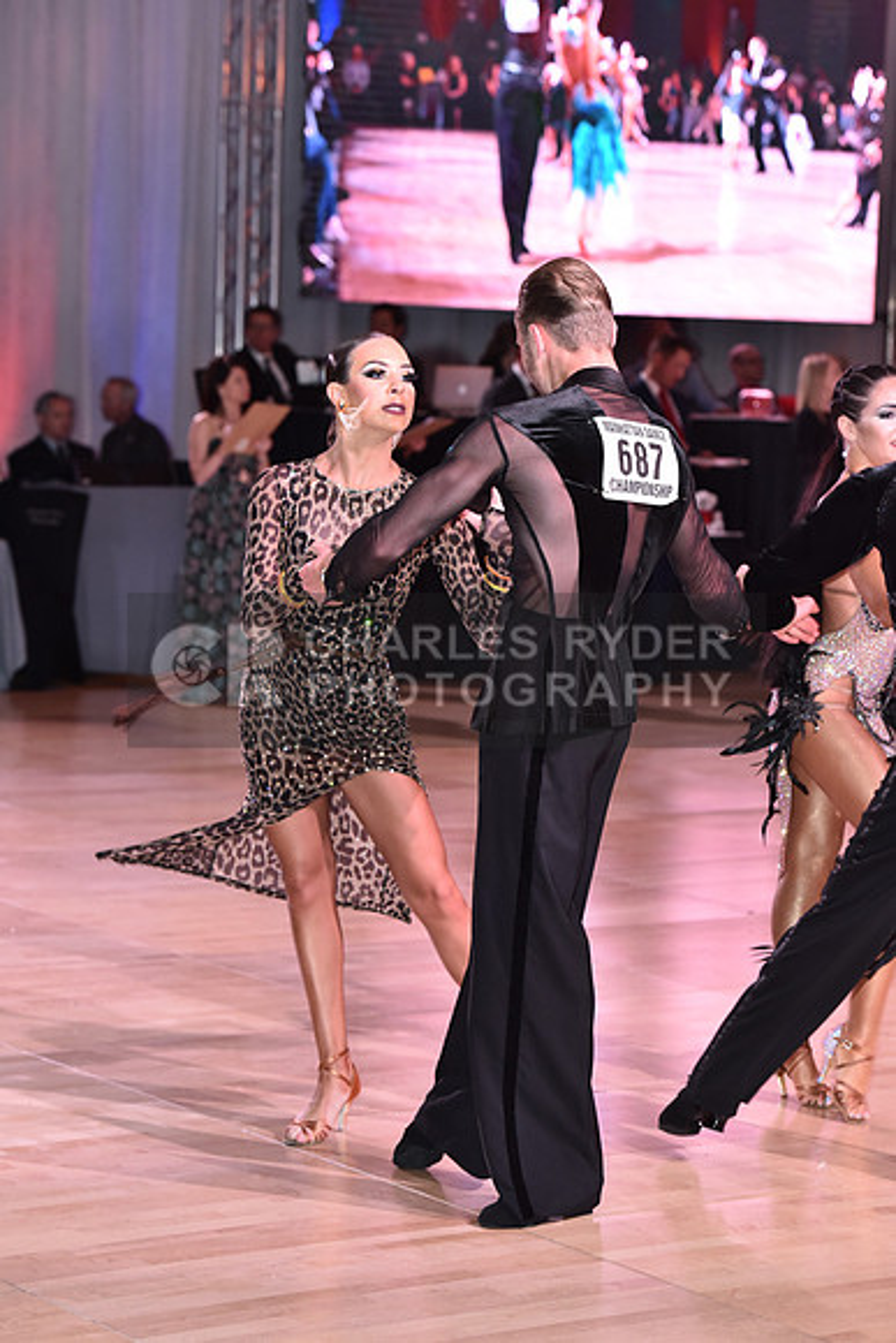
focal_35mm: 102
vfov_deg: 20.0
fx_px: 3805
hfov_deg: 13.4
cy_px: 672
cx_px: 448
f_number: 4.5
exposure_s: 1/250
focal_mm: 102
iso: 1600
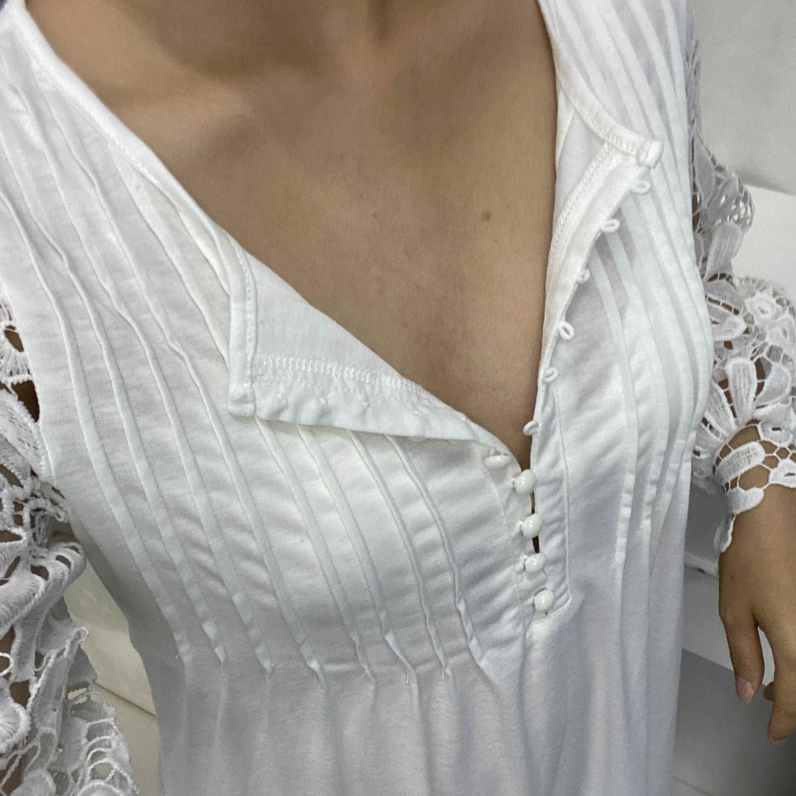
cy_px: 471
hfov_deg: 46.0
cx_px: 401
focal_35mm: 36
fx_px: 937
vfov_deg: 45.8
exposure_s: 1/50
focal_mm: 2.71
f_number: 2.2
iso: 200
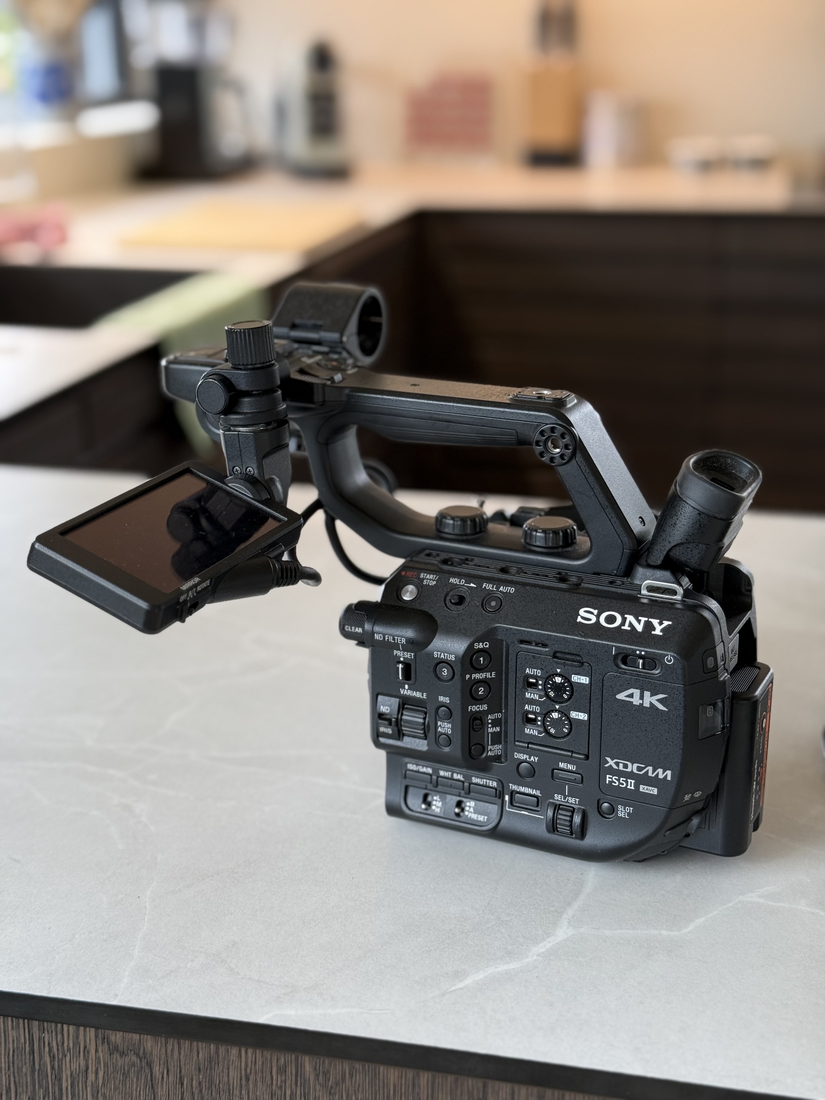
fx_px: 1525
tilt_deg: -18.2
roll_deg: +1.0
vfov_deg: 39.7
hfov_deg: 30.3
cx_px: 412
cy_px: 550
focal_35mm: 48
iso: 50
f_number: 1.78
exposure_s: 1/100
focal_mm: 6.76
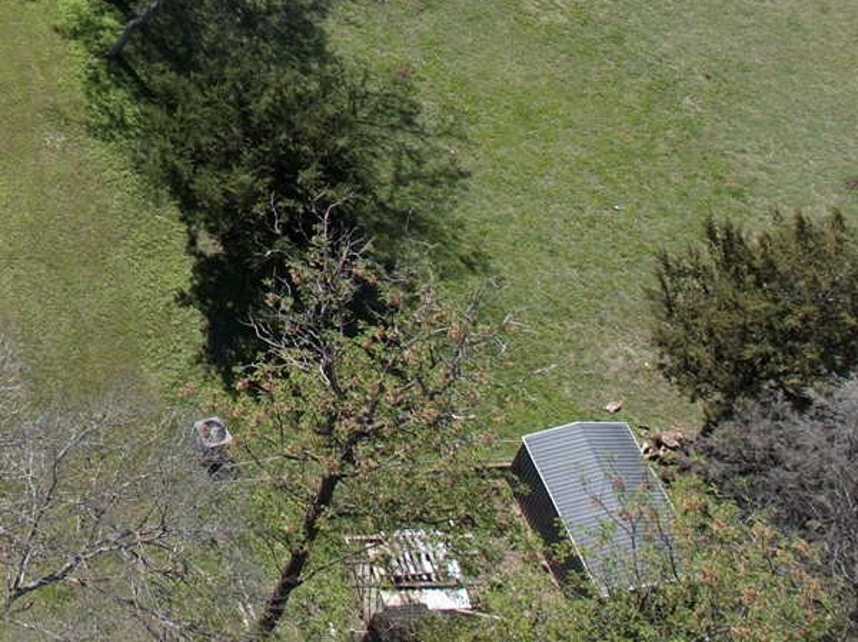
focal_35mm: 82
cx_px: -423
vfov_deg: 16.6
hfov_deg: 20.5
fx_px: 2031
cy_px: -275
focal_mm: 12.29
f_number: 2.8
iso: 100
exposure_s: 1/1000
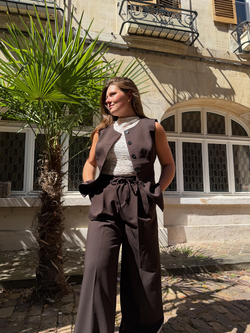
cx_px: 125
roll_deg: +0.0
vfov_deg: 71.6
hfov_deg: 56.8
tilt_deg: +8.1
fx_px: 231
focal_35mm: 24
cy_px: 166
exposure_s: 1/3145
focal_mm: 6.76
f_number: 1.78
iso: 80
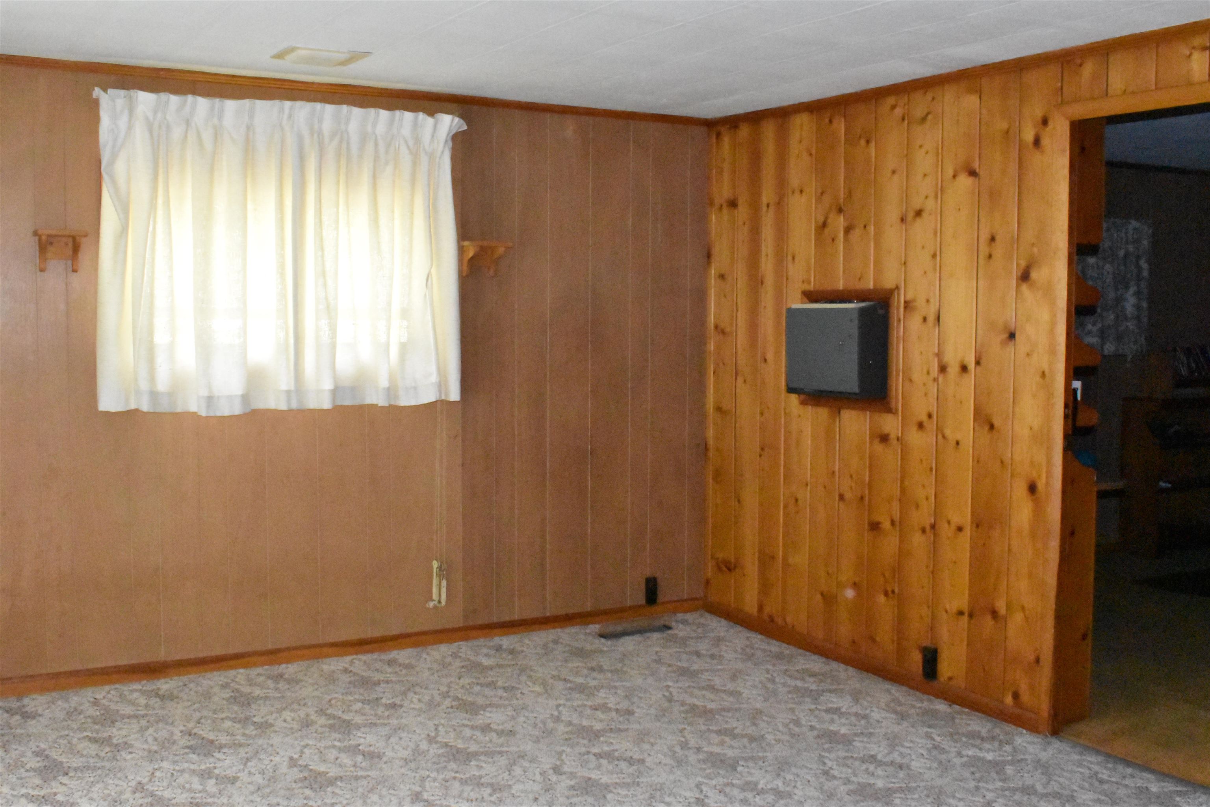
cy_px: 404
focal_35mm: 38
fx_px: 1260
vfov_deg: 35.5
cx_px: 605
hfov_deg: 51.3
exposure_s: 1/60
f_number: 20
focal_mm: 25
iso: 16000
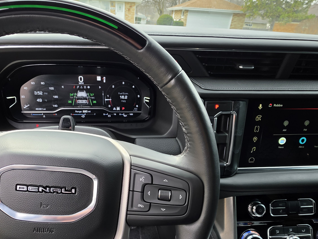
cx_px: 129
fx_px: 211
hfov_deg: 73.2
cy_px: 148
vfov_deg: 58.2
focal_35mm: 23
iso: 64
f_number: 1.9
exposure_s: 1/359
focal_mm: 2.2
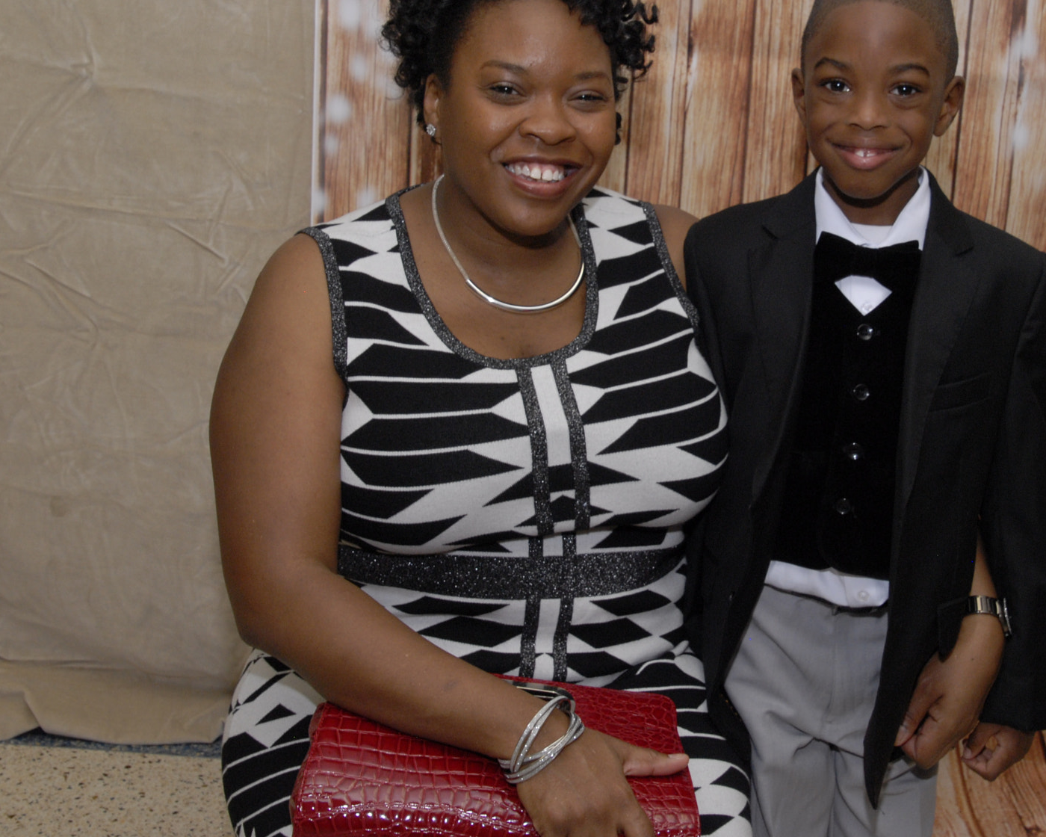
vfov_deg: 23.1
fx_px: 2043
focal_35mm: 66
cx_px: 649
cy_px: 327
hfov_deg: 28.6
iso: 500
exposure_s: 1/80
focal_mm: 32
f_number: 10
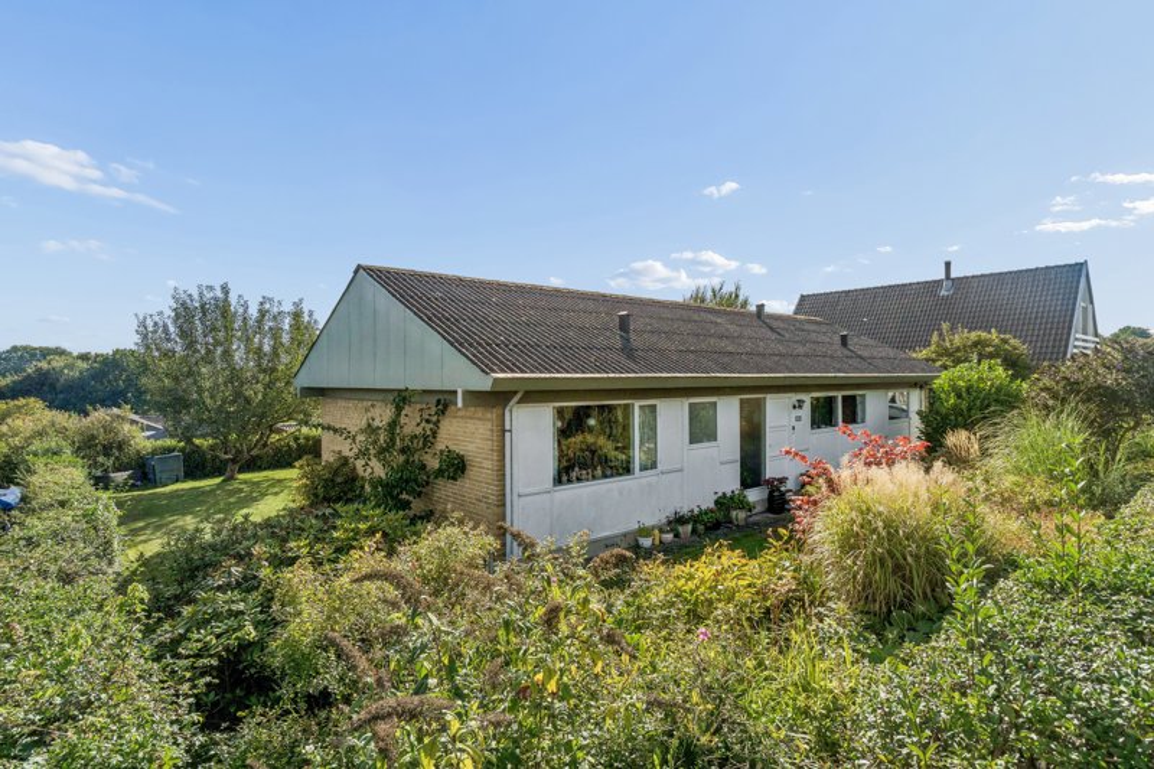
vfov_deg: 63.2
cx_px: 577
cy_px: 384
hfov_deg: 85.4
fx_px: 625
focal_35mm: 20
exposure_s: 1/1250
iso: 250
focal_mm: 13
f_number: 8
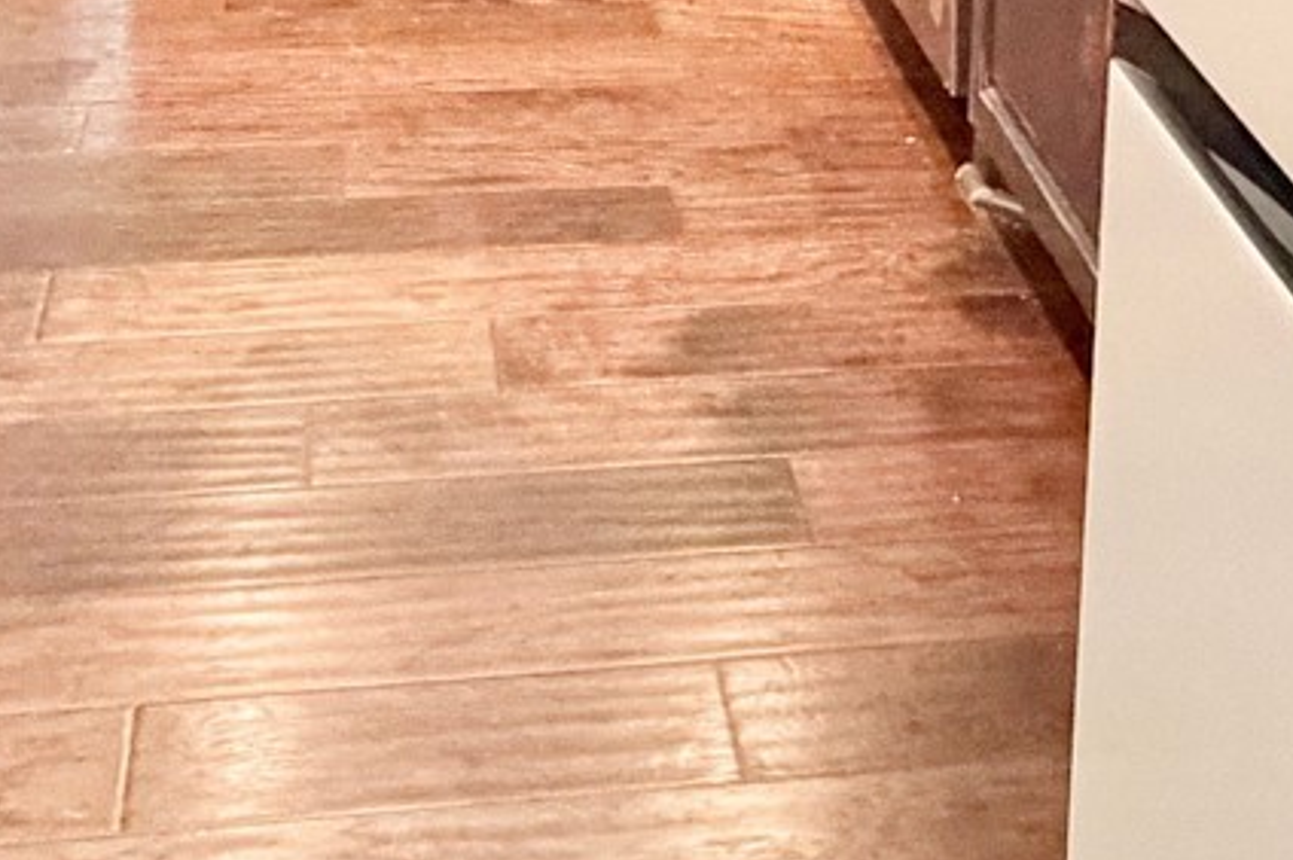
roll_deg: -2.9
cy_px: -695
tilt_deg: -5.0
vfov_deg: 16.9
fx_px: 2369
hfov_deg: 30.5
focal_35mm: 66
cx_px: 741
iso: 1000
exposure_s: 1/60
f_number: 2.2
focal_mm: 2.22
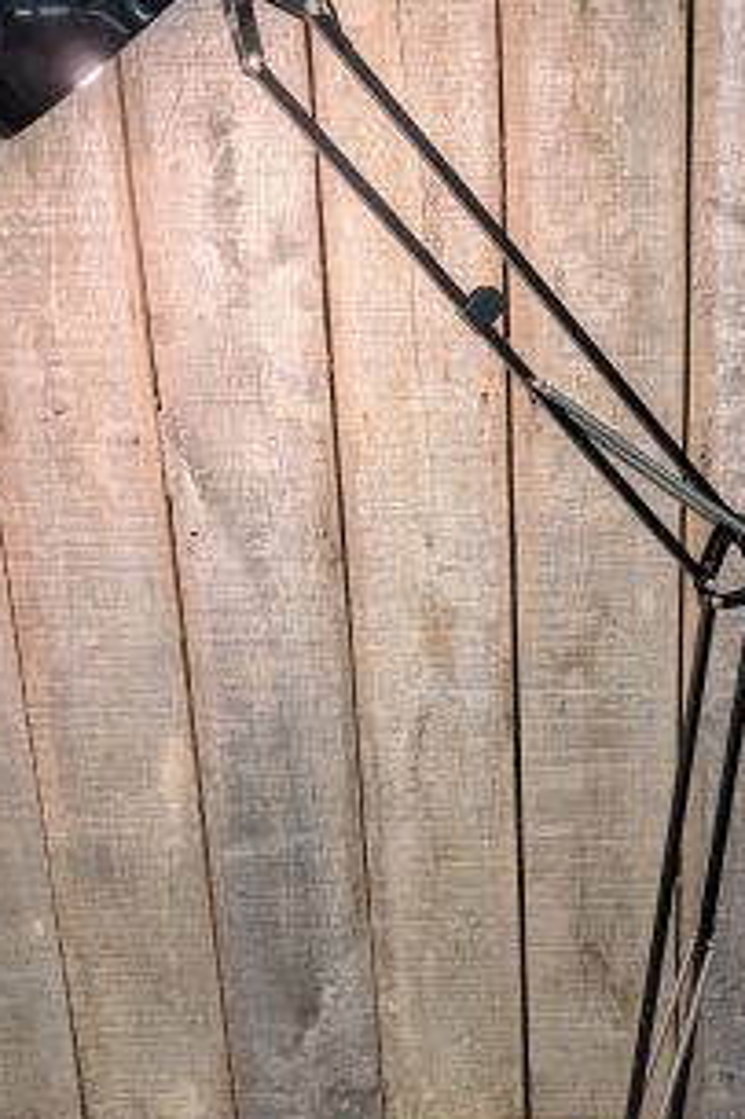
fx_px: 1274
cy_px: 620
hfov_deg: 32.3
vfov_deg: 47.4
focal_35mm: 41
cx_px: 495
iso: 29
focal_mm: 6.9
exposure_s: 1/120
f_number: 1.68
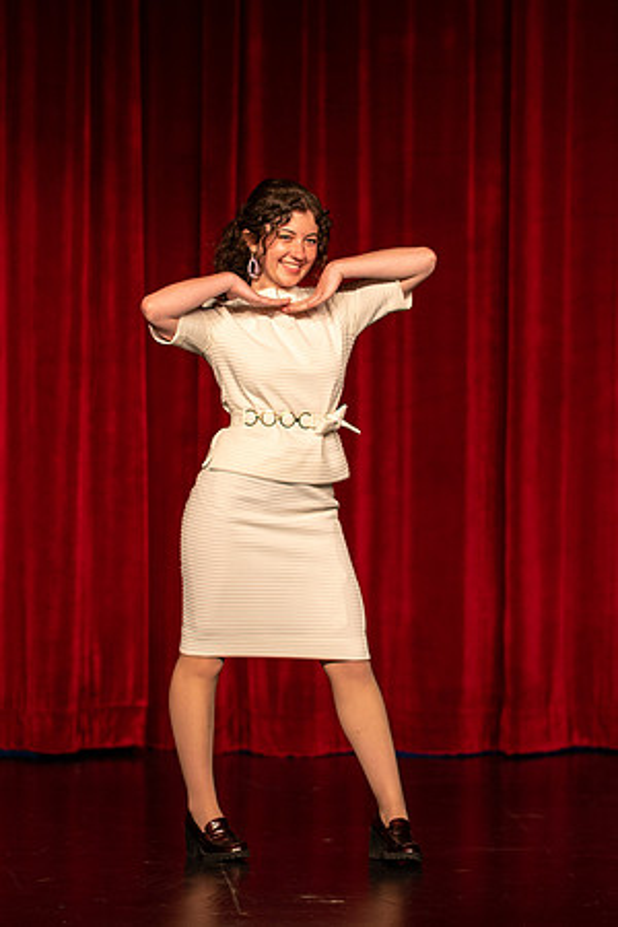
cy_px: 428
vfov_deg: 9.3
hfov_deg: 6.2
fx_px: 5720
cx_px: 365
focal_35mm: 222
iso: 400
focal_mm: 105
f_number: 1.4
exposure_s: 1/400
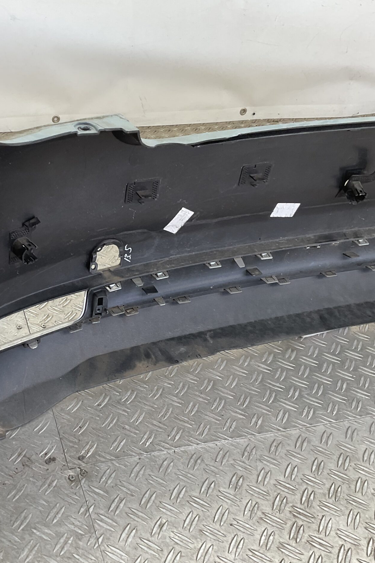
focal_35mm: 41
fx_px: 640
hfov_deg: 32.1
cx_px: 98
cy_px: 280
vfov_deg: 47.4
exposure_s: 1/100
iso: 20
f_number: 1.8
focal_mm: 3
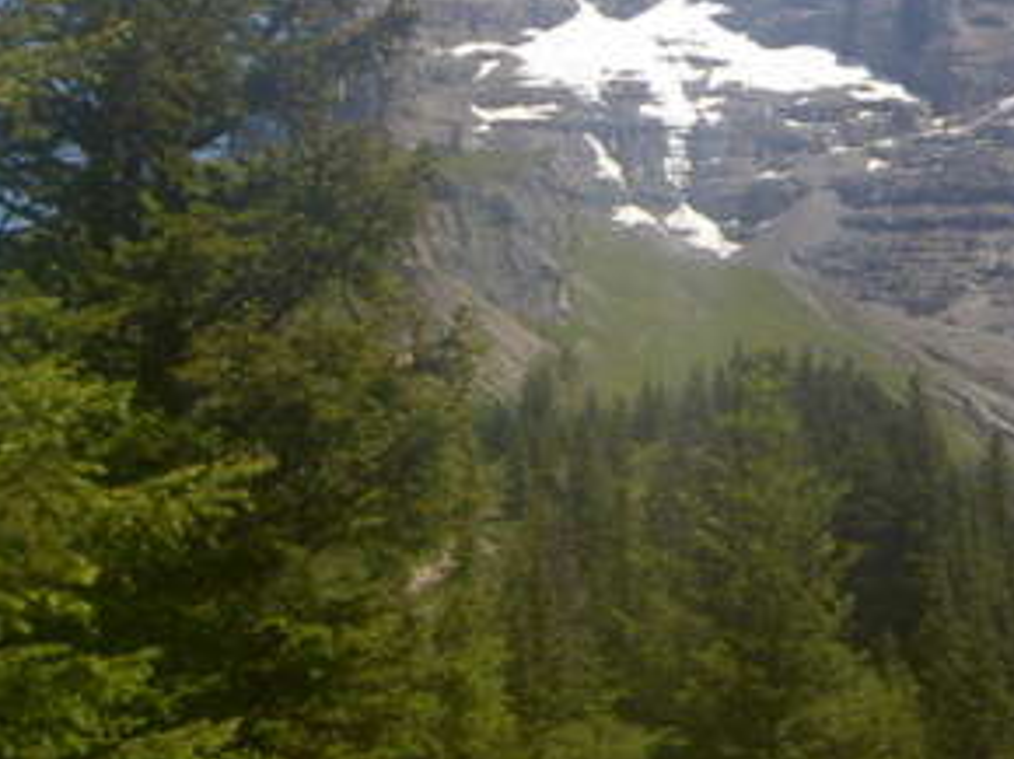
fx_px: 2488
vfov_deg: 17.0
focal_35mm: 85
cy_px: 44
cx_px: 1012
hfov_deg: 22.2
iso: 50
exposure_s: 1/400
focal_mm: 5.6
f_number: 4.7
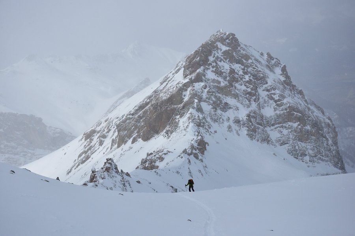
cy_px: 118
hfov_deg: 37.9
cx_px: 178
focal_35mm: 52
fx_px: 517
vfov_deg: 25.7
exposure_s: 1/2000
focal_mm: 35
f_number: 8
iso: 200
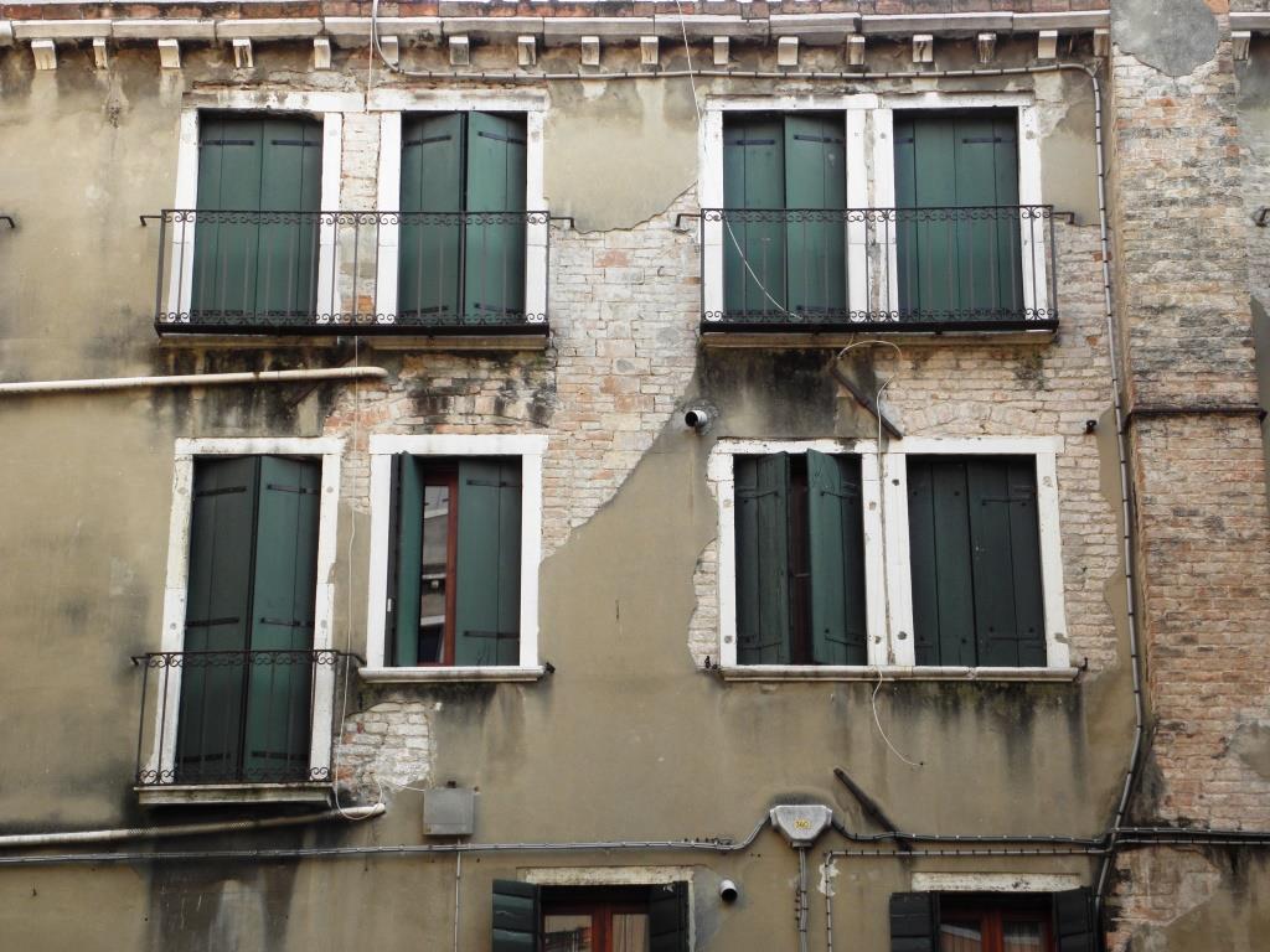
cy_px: 476
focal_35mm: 80
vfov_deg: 18.4
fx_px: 2935
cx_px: 635
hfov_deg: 24.4
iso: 100
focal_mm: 14.25
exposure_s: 1/100
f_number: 3.9
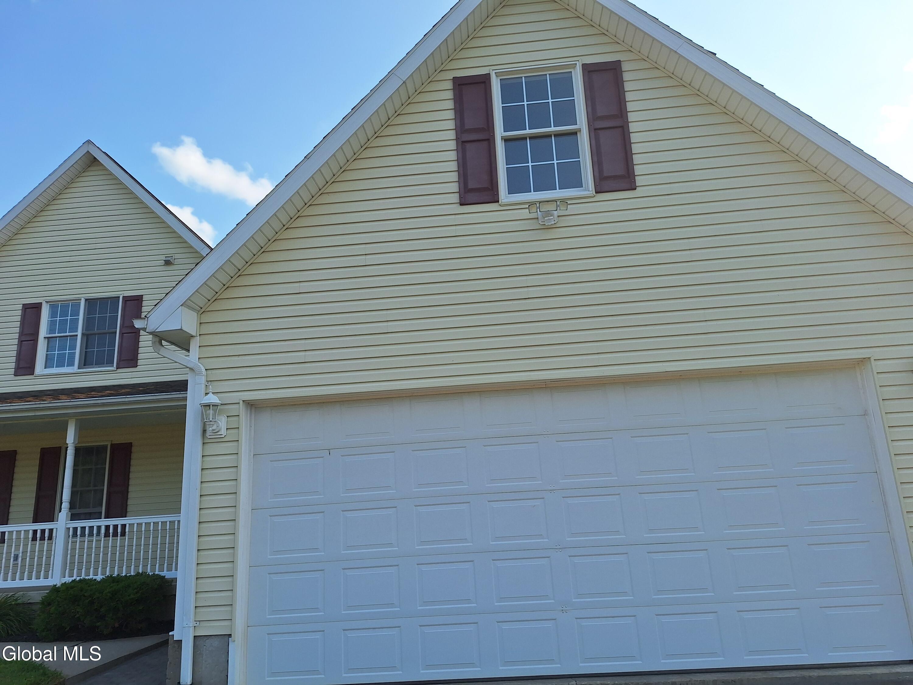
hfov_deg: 73.9
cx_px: 456
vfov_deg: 58.9
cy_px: 342
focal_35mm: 23
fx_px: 607
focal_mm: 5.54
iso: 40
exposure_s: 1/2119
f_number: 1.8
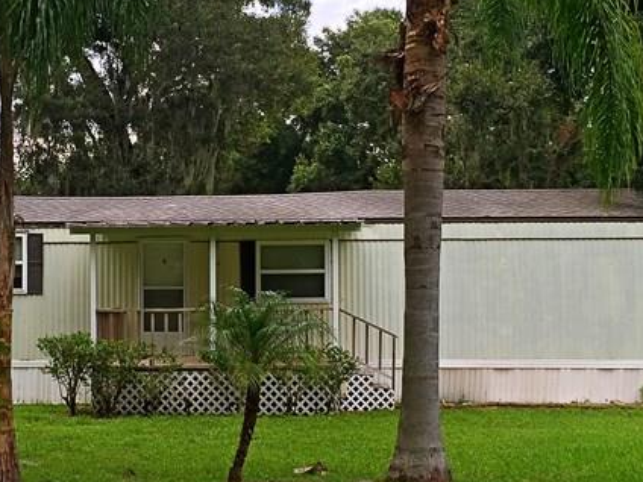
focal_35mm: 70
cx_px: 196
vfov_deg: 21.0
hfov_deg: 27.5
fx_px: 1300
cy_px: 277
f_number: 2.2
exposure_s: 1/120
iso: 32
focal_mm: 4.15
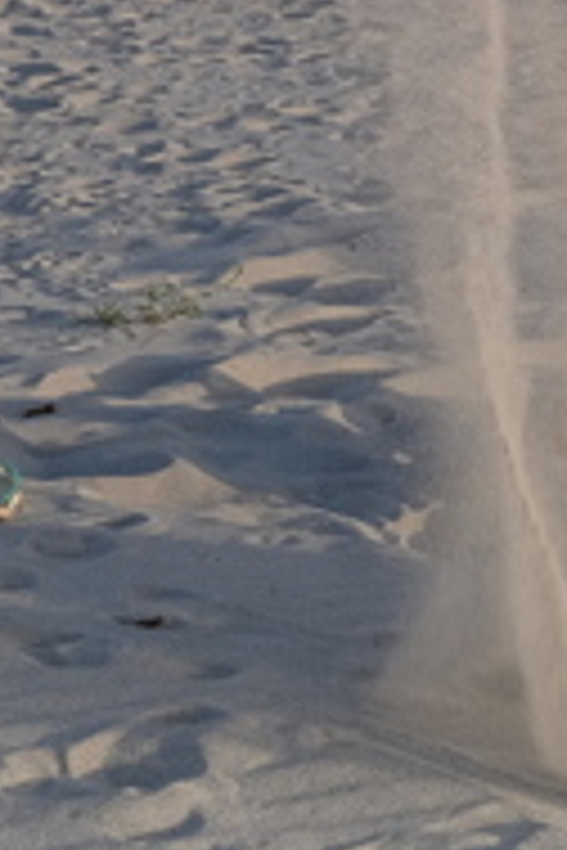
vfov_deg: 13.3
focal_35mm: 148
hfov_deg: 9.3
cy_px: -313
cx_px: 328
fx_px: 3496
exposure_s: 1/170
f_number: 8
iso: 400
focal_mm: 23
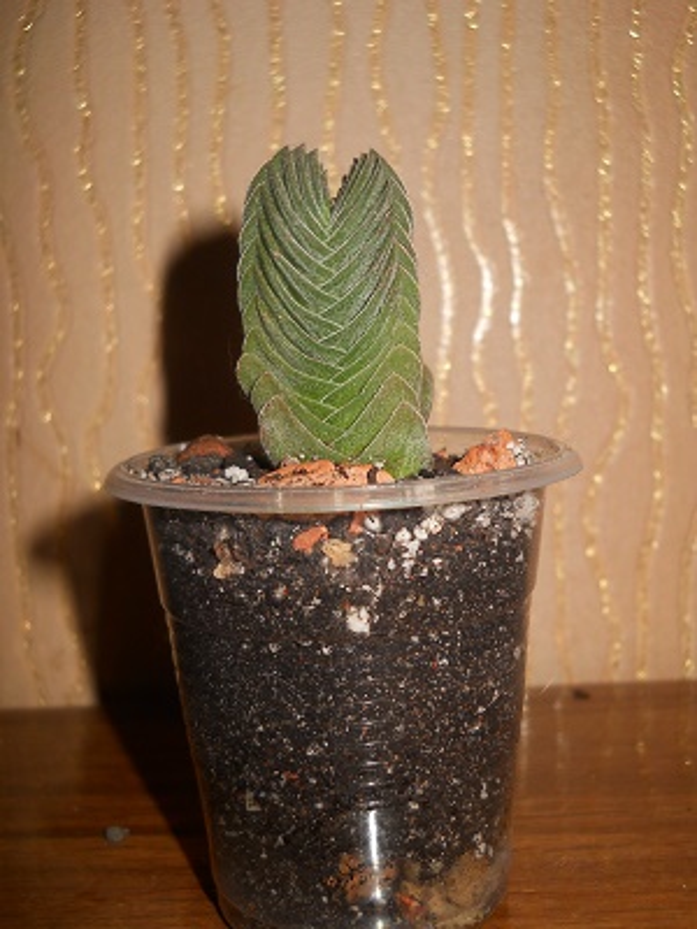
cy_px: 464
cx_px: 348
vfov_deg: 45.8
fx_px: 1101
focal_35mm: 41
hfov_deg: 35.1
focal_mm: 6.72
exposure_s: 1/30
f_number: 5.5
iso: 80
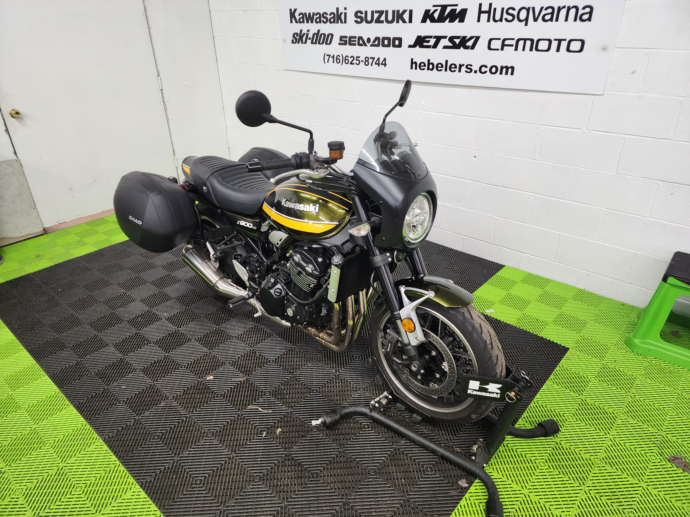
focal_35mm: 23
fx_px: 458
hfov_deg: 73.9
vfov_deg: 58.9
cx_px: 345
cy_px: 258
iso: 250
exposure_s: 1/120
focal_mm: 6.4
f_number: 1.8
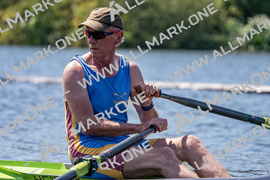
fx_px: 2010
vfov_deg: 5.1
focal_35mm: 268
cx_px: 135
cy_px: 90
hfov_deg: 7.7
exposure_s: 1/2000
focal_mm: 268
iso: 320
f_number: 5.6
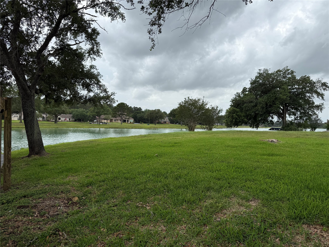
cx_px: 164
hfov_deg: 71.6
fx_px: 228
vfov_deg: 56.8
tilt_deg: -0.5
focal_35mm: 24
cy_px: 124
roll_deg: -1.2
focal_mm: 6.76
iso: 80
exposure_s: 1/3145
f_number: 1.78
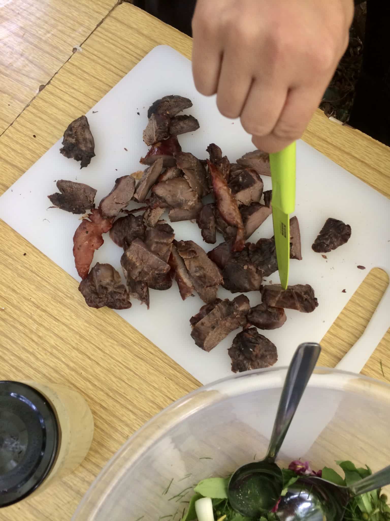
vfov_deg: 61.7
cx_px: 195
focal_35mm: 29
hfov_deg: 48.2
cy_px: 260
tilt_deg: -69.1
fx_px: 436
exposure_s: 1/33
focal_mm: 4.15
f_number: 2.2
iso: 100
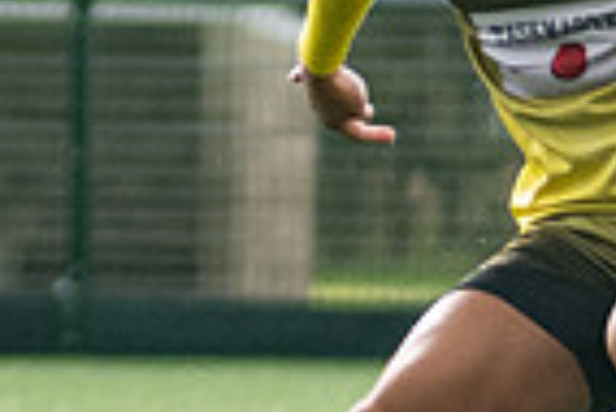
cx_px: 1123
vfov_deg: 0.8
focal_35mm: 1795
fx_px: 30745
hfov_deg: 1.1
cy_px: 356
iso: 400
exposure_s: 1/1000
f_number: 4
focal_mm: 190
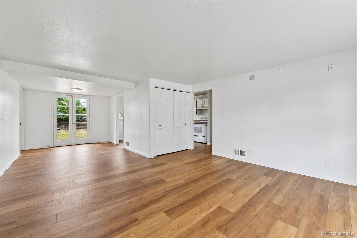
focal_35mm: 14
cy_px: 119
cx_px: 178
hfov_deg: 104.3
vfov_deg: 81.2
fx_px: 139
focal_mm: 14
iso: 400
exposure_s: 1/40
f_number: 11
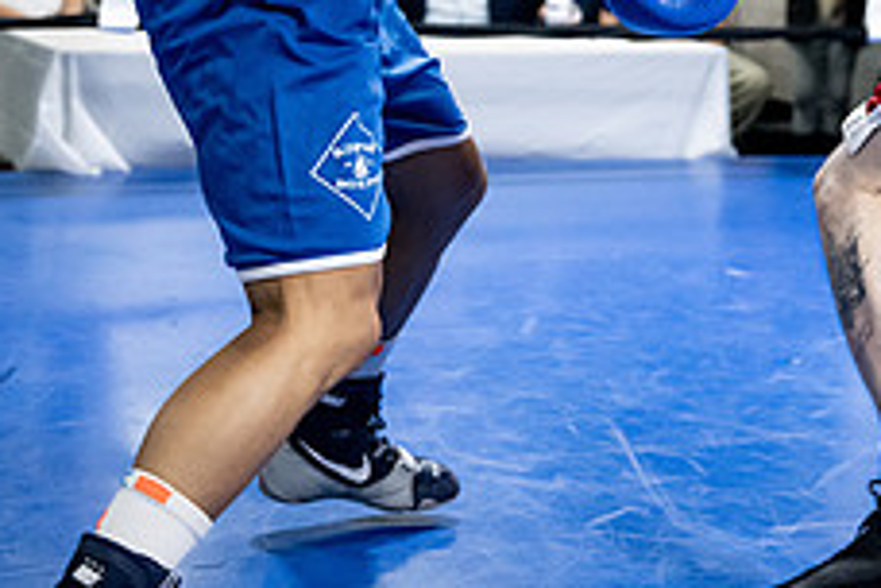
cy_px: -118
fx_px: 2618
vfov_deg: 12.5
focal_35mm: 107
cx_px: 896
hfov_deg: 18.6
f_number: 2.8
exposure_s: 1/1000
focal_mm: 42
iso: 8000
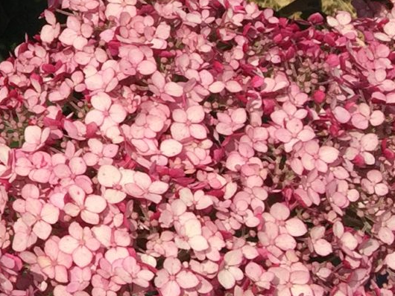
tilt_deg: -43.3
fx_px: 1598
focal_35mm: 140
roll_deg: -1.4
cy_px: -132
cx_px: -508
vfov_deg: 10.3
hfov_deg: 11.8
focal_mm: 4.15
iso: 32
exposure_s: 1/2825
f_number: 2.2
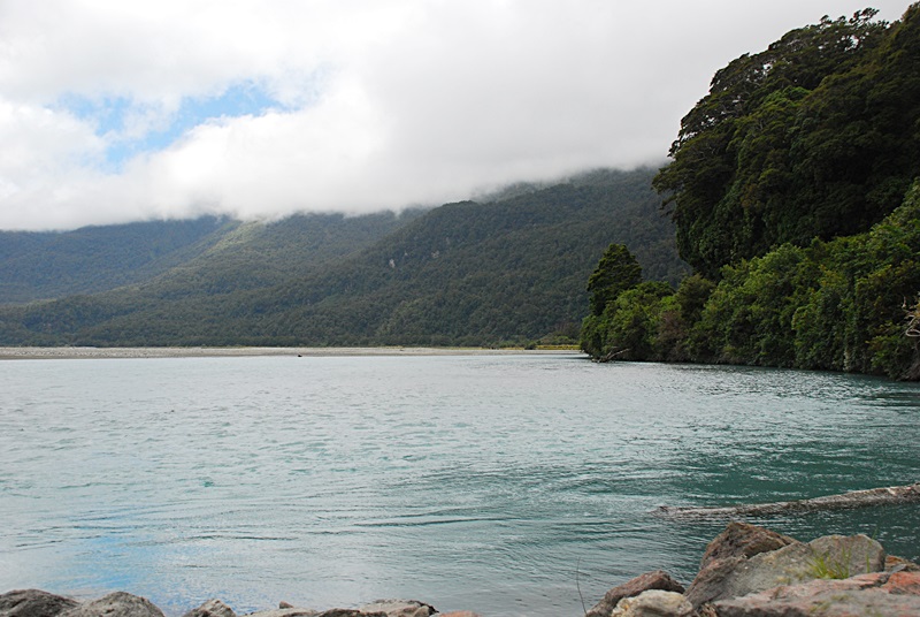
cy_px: 308
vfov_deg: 37.0
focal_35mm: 36
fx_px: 921
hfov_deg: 53.1
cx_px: 460
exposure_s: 1/1250
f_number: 5.6
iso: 400
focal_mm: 24
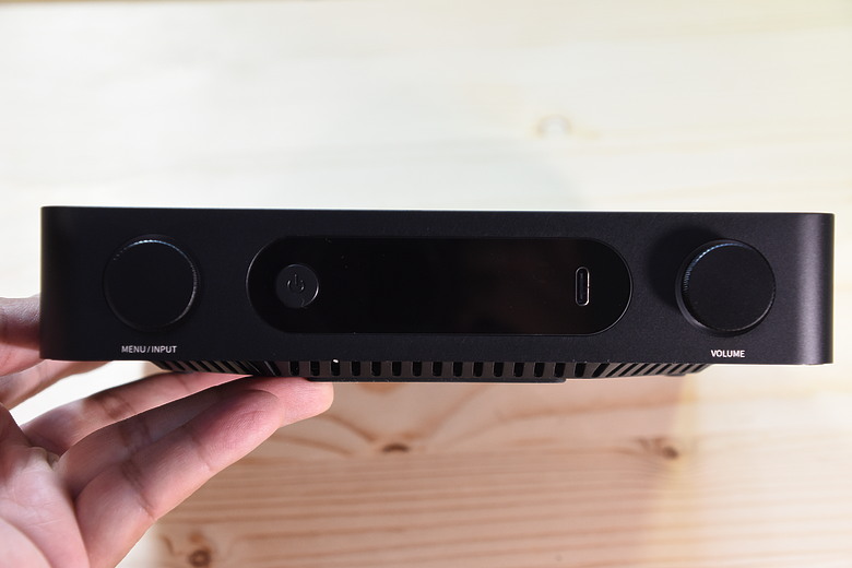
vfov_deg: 18.2
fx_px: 1775
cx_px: 426
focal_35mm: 75
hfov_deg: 27.0
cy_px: 284
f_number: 6.3
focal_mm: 50
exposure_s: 1/80
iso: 1000
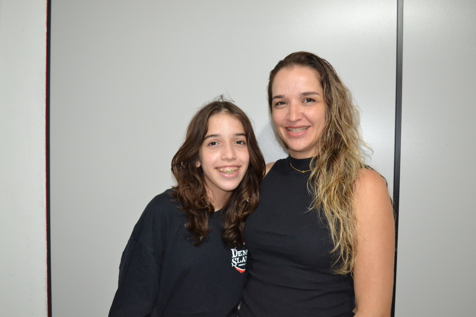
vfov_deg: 40.0
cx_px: 238
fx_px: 436
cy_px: 158
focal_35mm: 33
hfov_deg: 57.2
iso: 1800
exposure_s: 1/60
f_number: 4
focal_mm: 22
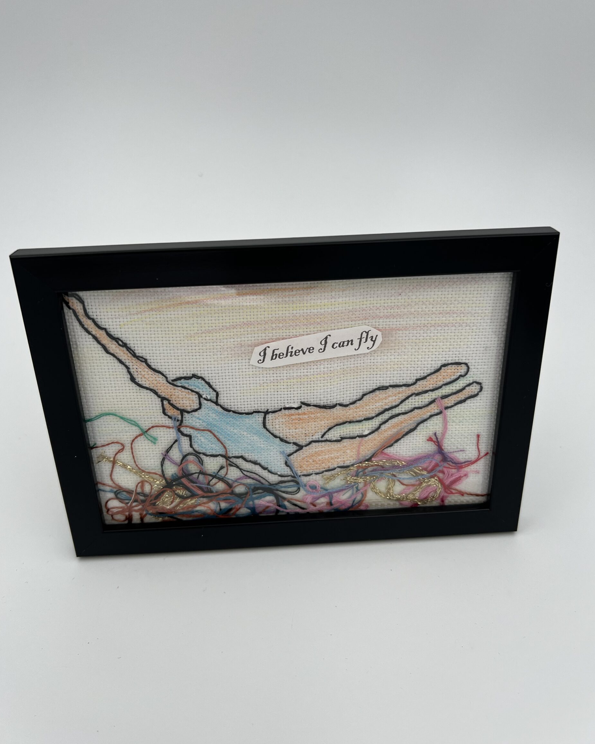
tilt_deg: -38.2
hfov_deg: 51.5
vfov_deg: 62.1
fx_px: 616
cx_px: 298
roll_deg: +3.2
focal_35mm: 28
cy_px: 343
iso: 50
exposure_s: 1/1901
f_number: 1.5
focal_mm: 5.7
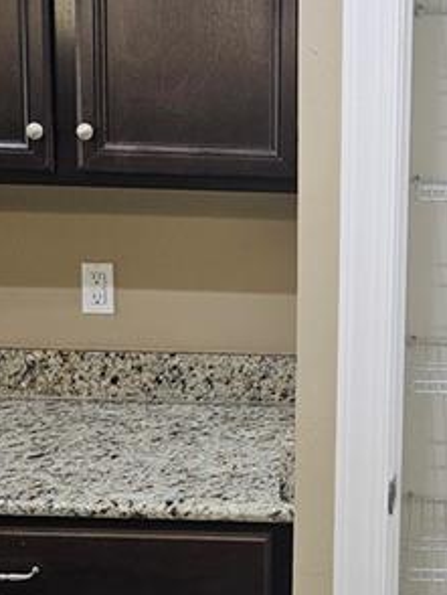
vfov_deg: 32.1
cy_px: 255
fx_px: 1032
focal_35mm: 60
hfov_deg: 23.7
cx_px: 415
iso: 400
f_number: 1.7
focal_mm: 6.3
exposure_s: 1/120
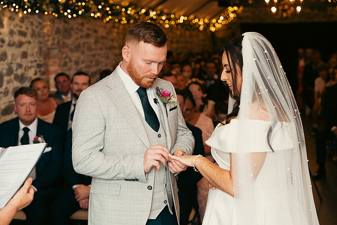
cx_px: 168
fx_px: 655
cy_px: 112
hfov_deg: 28.8
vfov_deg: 19.5
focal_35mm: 70
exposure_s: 1/160
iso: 800
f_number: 3.5
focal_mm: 70
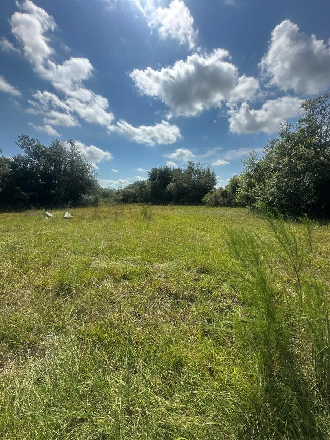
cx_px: 165
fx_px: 178
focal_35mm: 14
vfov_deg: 102.1
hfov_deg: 85.7
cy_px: 220
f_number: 2.2
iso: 50
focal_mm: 2.22
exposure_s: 1/3401
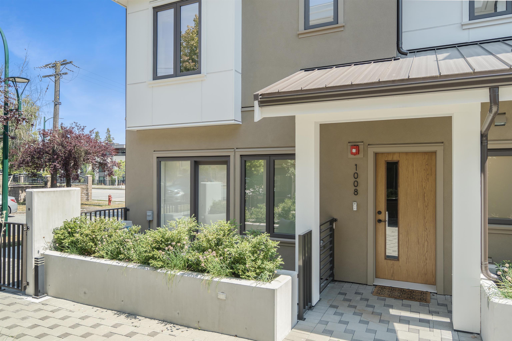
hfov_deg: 69.4
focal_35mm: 26
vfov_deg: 49.6
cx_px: 256
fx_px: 370
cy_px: 170
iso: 100
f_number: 4
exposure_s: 1/30
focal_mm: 17.5
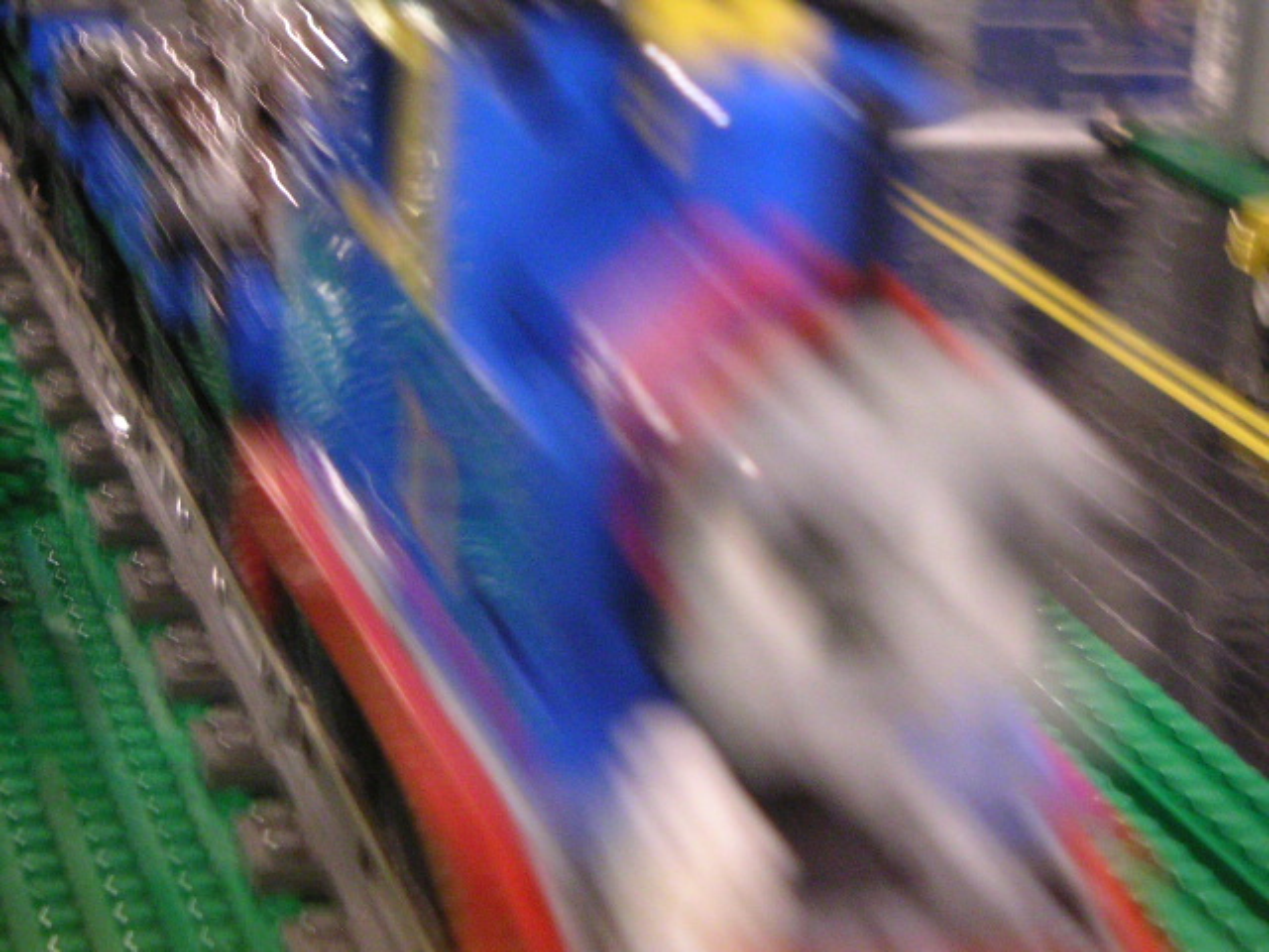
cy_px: 476
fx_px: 4069
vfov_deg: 13.3
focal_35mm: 111
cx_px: 634
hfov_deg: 17.7
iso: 400
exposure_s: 1/10
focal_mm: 14.4
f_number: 3.7
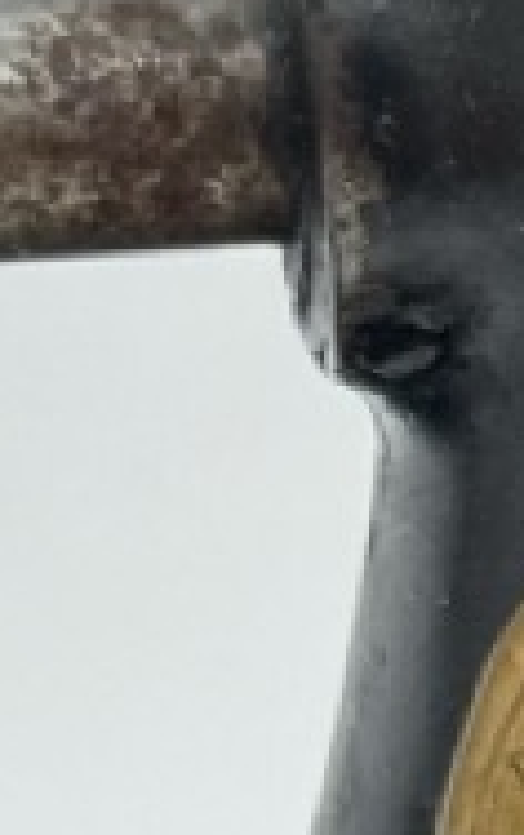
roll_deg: +0.3
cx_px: 1119
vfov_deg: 6.1
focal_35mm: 346
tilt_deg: -24.6
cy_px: 413
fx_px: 7882
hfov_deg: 3.8
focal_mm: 6.76
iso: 64
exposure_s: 1/161
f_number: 1.78
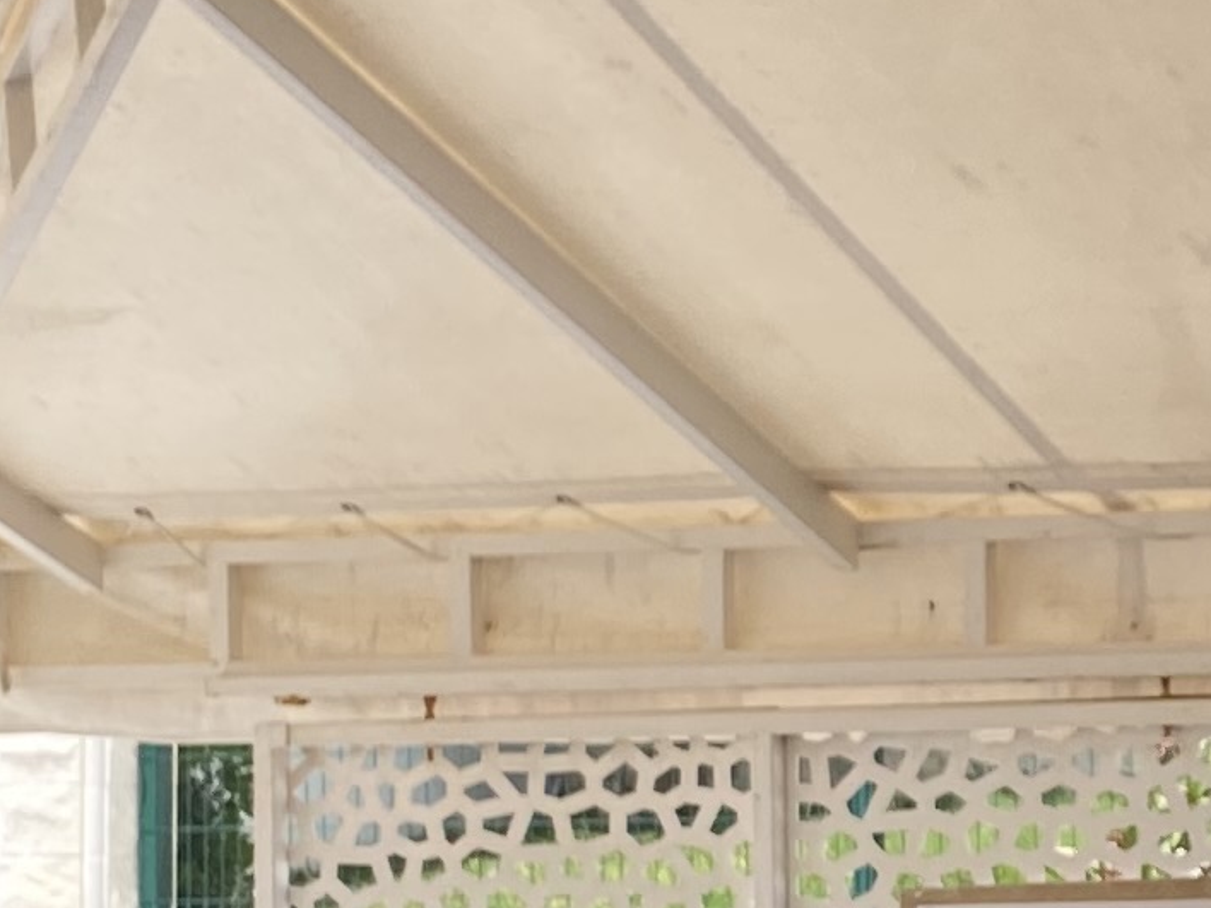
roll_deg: -0.3
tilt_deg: +3.6
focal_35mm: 148
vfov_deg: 10.0
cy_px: 799
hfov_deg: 13.1
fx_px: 5178
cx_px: 1365
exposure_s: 1/1218
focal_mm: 4.25
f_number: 1.8
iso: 32
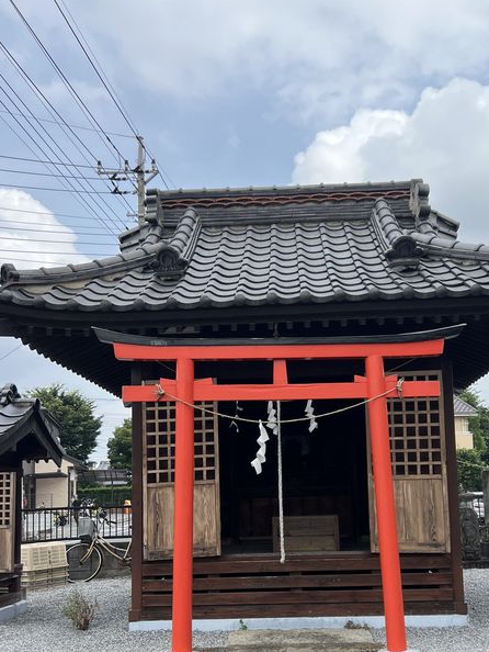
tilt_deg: +6.0
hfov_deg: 40.6
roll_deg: +2.2
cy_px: 428
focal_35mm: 35
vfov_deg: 51.7
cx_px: 277
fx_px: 659
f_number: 1.5
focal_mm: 5.7
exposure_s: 1/2571
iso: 50
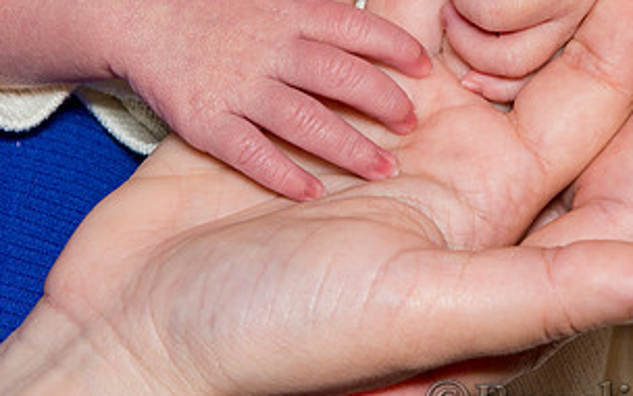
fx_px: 3381
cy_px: 1
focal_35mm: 196
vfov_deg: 6.7
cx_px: 485
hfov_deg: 10.7
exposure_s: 1/200
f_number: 7.1
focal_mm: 70
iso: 640
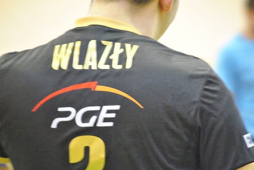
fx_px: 1748
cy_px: 85
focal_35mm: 248
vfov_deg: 5.6
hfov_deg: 8.3
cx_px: 127
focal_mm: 165
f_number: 5.3
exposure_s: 1/40
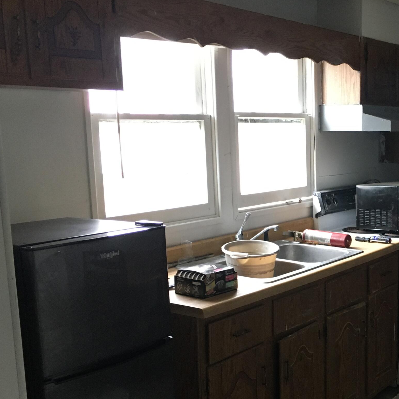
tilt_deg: -10.8
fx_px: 652
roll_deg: +0.4
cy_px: 251
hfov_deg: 32.5
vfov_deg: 33.8
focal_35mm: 50
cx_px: 350
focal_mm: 4.15
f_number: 2.2
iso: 200
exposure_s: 1/24
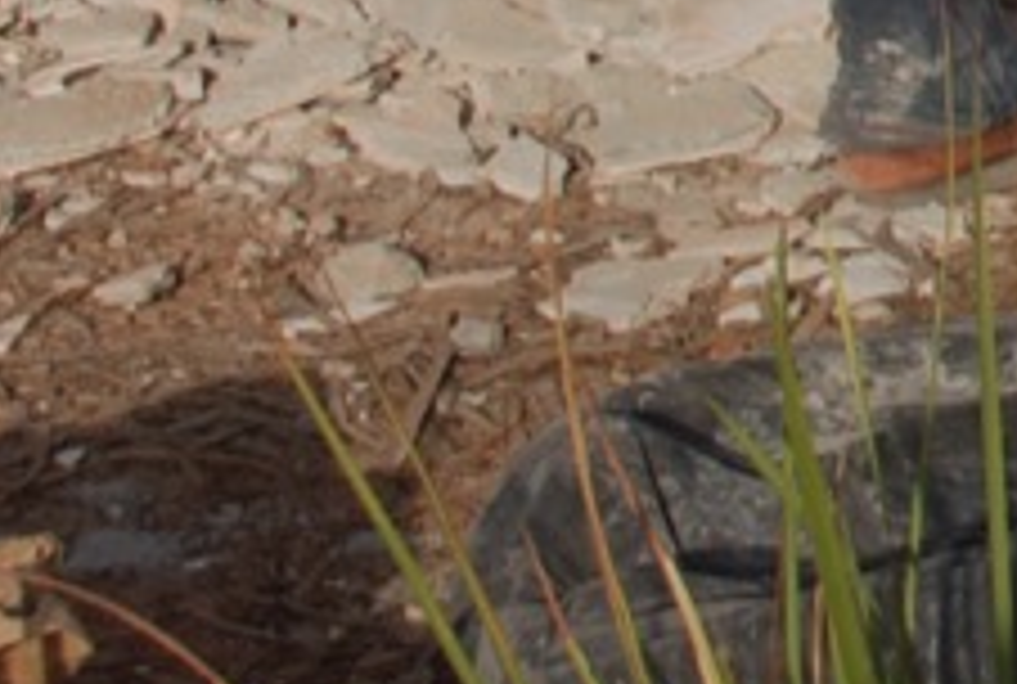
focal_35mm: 223
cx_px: 2187
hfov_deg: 8.6
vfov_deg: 6.0
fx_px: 6316
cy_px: -754
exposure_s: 1/250
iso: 100
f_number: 8
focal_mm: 28
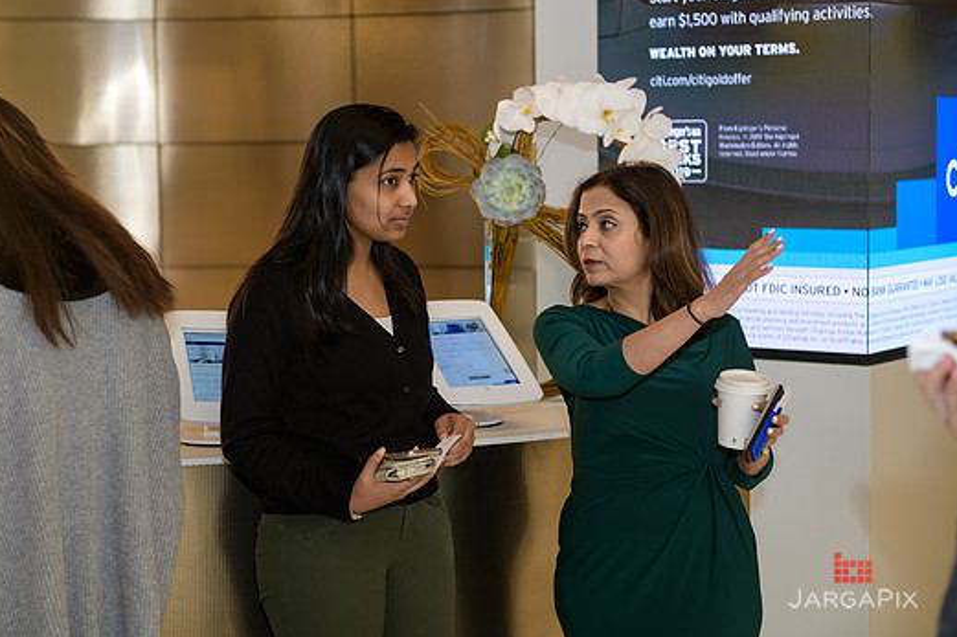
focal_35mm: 78
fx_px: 2073
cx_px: 432
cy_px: 293
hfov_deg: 26.0
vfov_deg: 17.5
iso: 400
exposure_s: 1/125
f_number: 3.2
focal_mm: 70
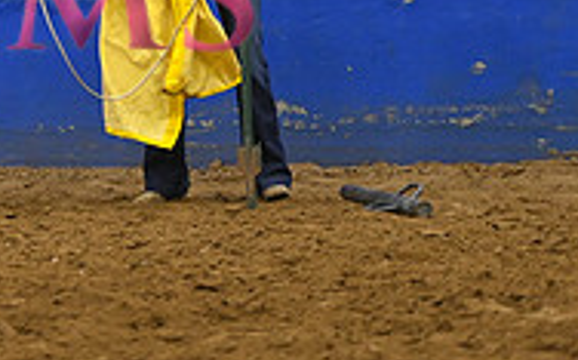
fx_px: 5554
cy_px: -103
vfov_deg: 3.7
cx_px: -166
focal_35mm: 353
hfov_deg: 5.9
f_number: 2.8
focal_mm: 112
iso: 3200
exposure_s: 1/400
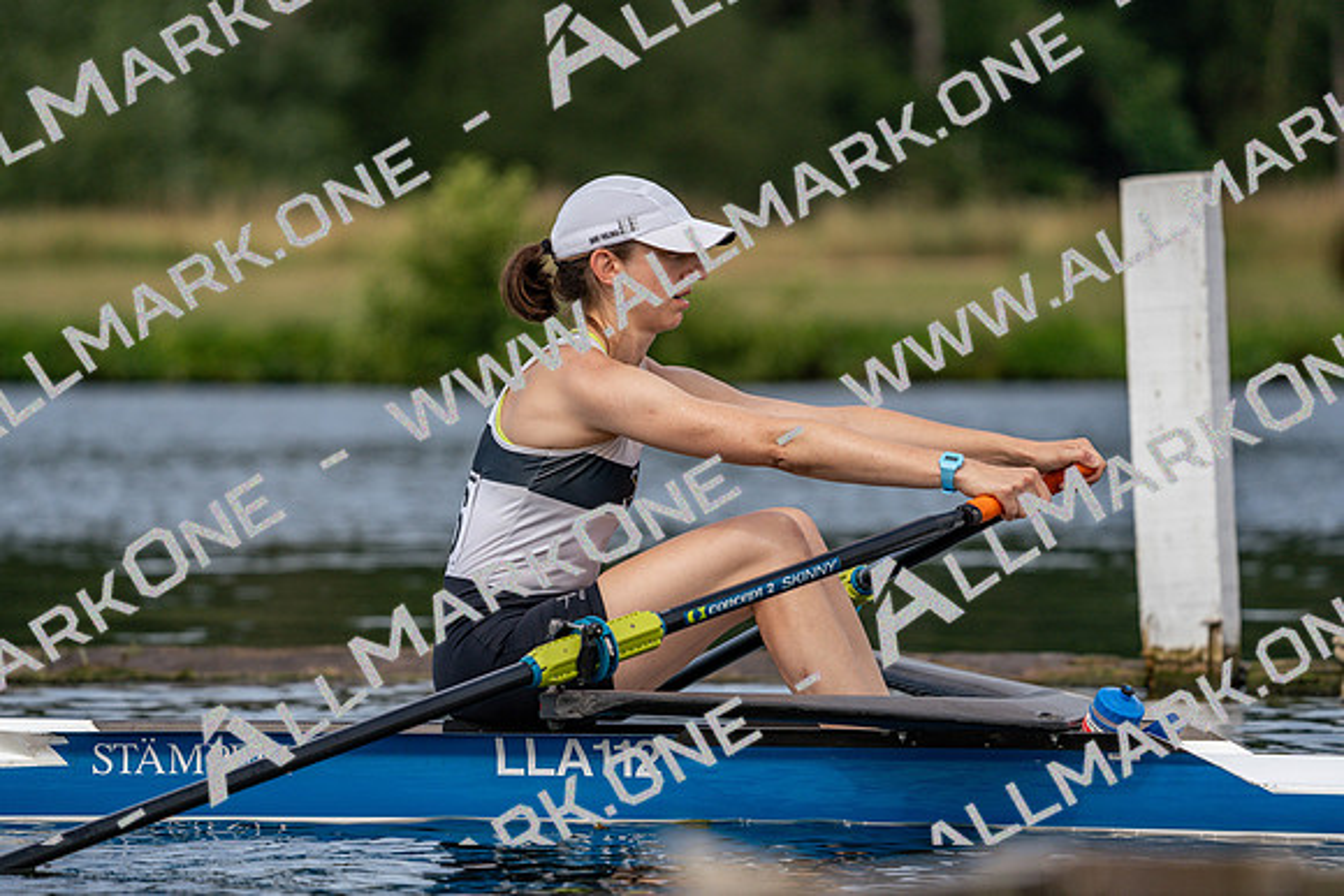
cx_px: 672
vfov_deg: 4.0
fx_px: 12957
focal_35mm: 347
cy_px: 448
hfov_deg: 5.9
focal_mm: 347
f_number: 6.3
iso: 320
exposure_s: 1/1600
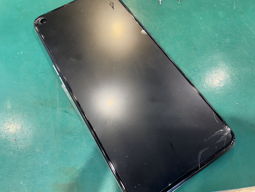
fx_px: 192
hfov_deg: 67.3
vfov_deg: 53.1
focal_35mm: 26
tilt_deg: -66.5
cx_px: 128
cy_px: 96
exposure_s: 1/50
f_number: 1.8
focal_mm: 4.25
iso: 200
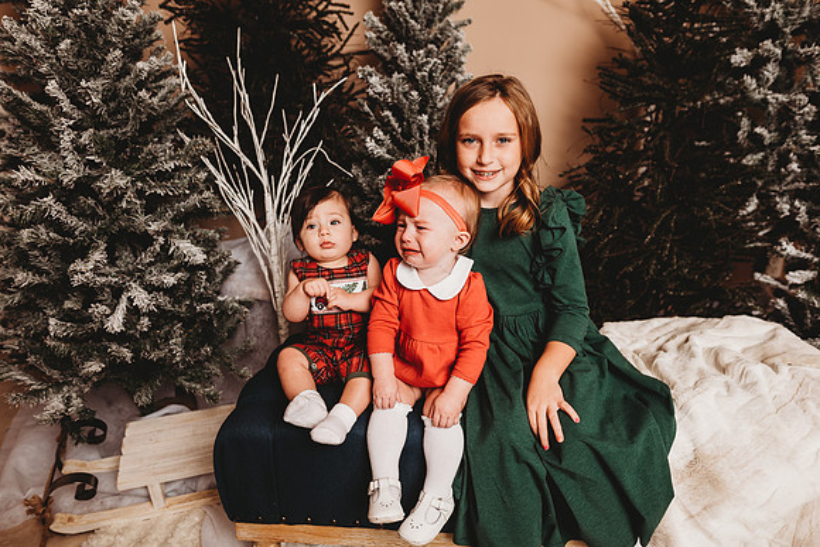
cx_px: 410
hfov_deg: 73.7
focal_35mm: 24
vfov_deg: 53.2
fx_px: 547
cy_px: 274
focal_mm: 24
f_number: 3.2
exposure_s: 1/160
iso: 100
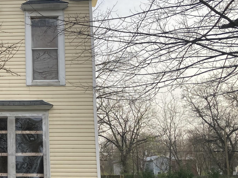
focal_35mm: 62
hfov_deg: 28.9
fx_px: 426
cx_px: -8
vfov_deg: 23.6
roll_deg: +0.5
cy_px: 106
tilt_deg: +10.3
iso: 20
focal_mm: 3.99
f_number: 1.8
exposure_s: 1/564
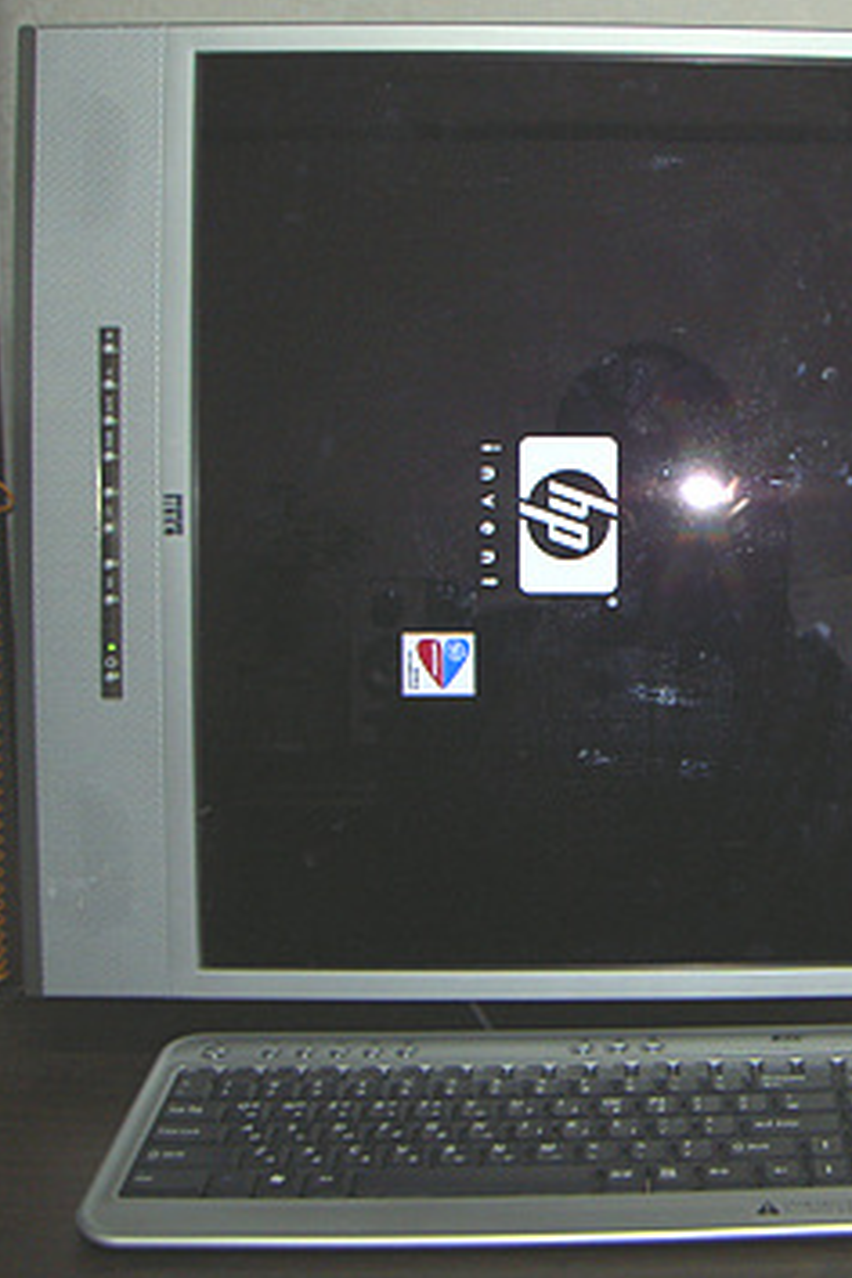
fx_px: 1952
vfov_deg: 36.2
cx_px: 798
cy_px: 646
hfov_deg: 23.8
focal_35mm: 55
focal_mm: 8
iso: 100
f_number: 2.8
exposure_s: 1/60
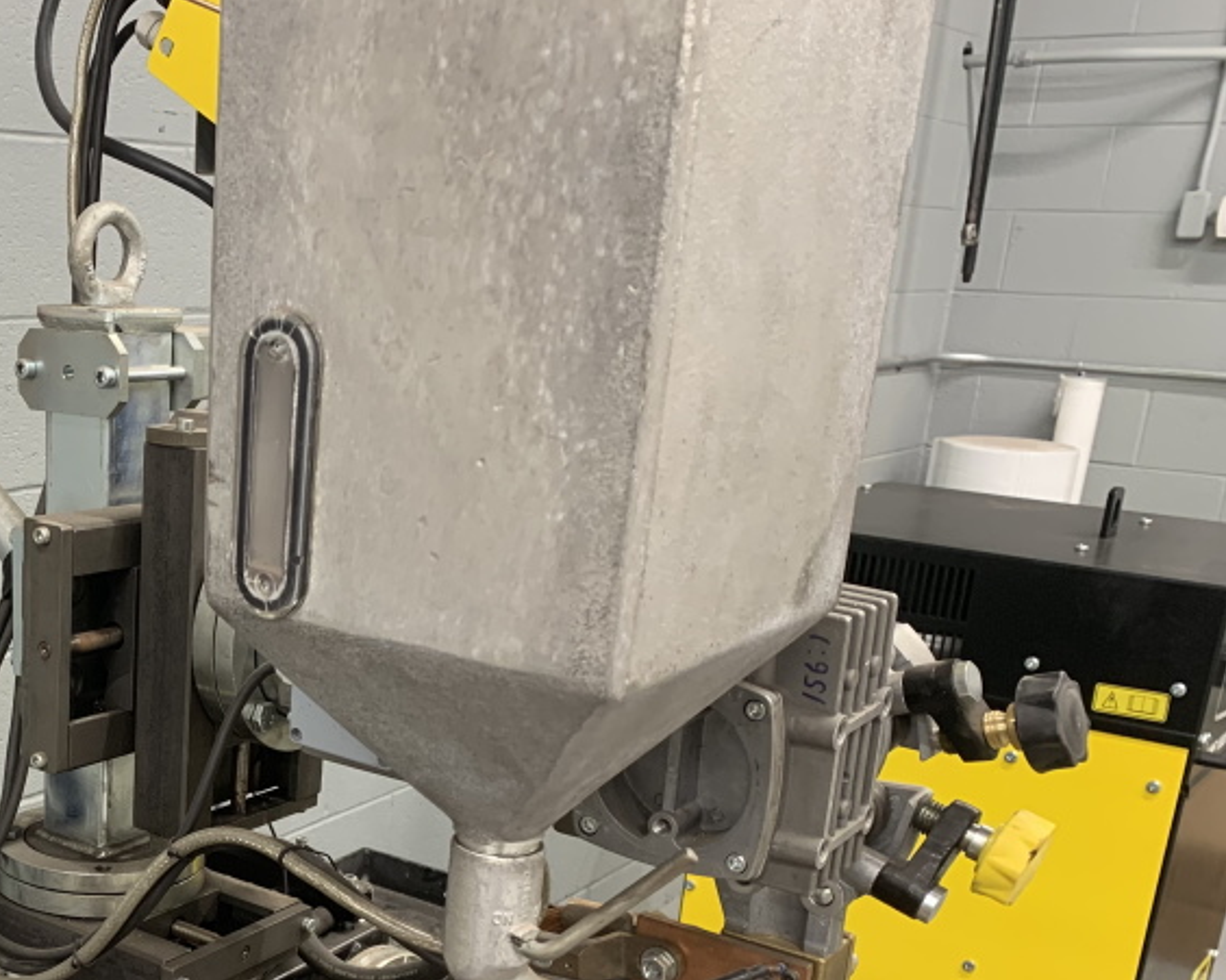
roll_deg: -2.2
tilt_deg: -17.6
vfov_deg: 32.5
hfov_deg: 38.7
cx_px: 159
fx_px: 1633
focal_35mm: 45
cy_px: 789
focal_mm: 4.25
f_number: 1.8
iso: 125
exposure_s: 1/60
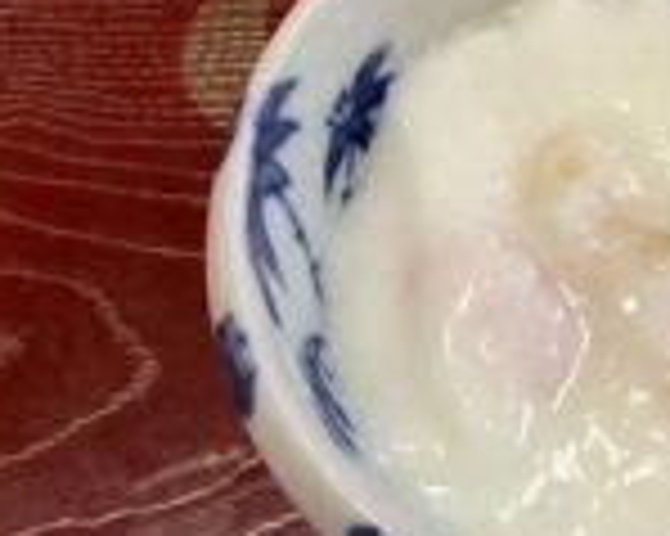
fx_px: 1506
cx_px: 609
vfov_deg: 20.1
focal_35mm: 76
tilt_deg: -69.6
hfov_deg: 24.3
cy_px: 291
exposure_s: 1/60
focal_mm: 3.3
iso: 200
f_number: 2.4
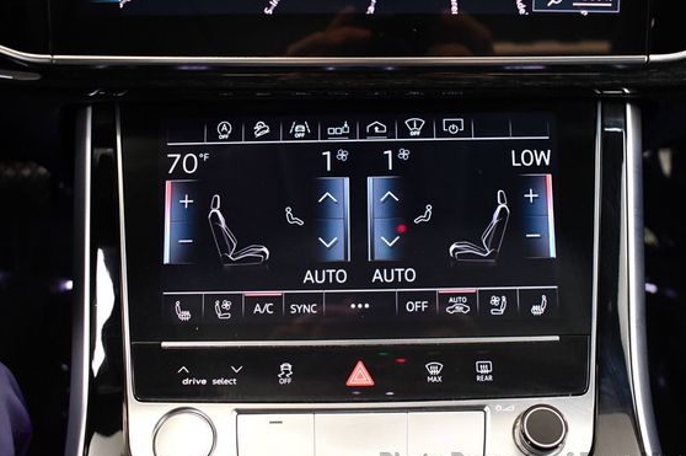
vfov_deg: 34.1
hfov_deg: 49.6
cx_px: 365
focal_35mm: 39
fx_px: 742
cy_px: 224
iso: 4500
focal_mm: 23
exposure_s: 1/60
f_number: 3.8
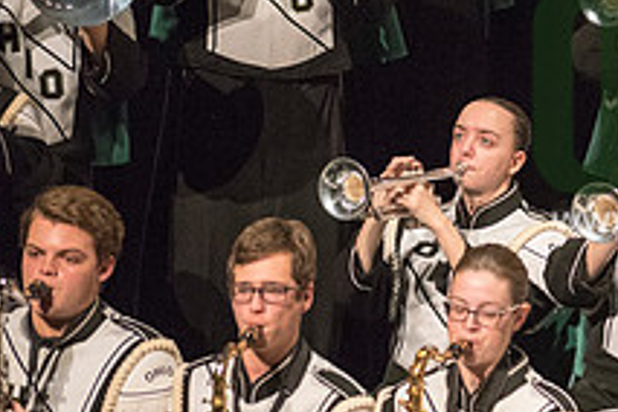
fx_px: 13990
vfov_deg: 1.7
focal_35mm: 815
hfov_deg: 2.5
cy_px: 118
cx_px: 751
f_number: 2.8
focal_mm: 300
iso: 4000
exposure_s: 1/500
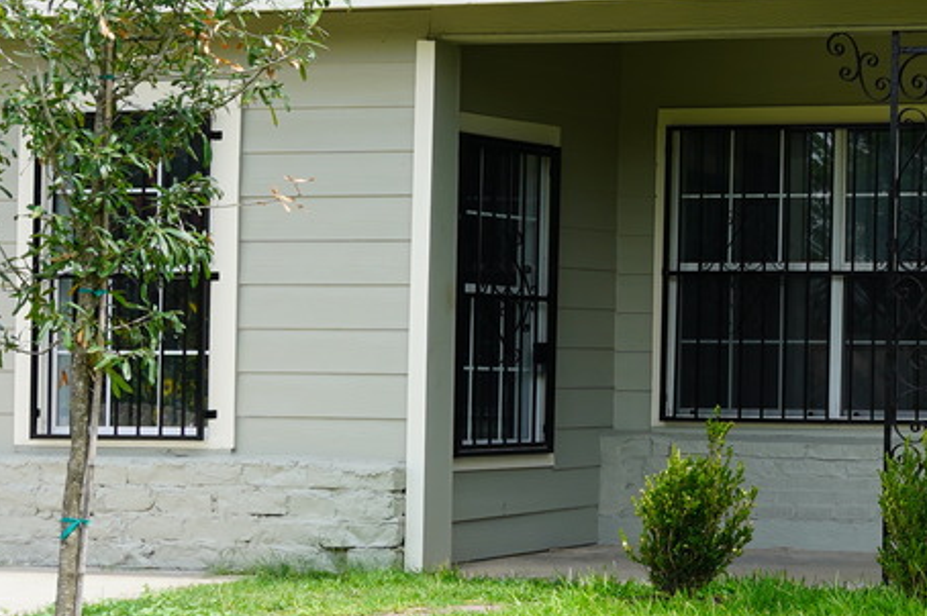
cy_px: 263
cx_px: 1415
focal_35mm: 100
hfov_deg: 18.1
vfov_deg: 13.7
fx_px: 2573
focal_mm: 28
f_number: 8
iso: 100
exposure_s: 1/125
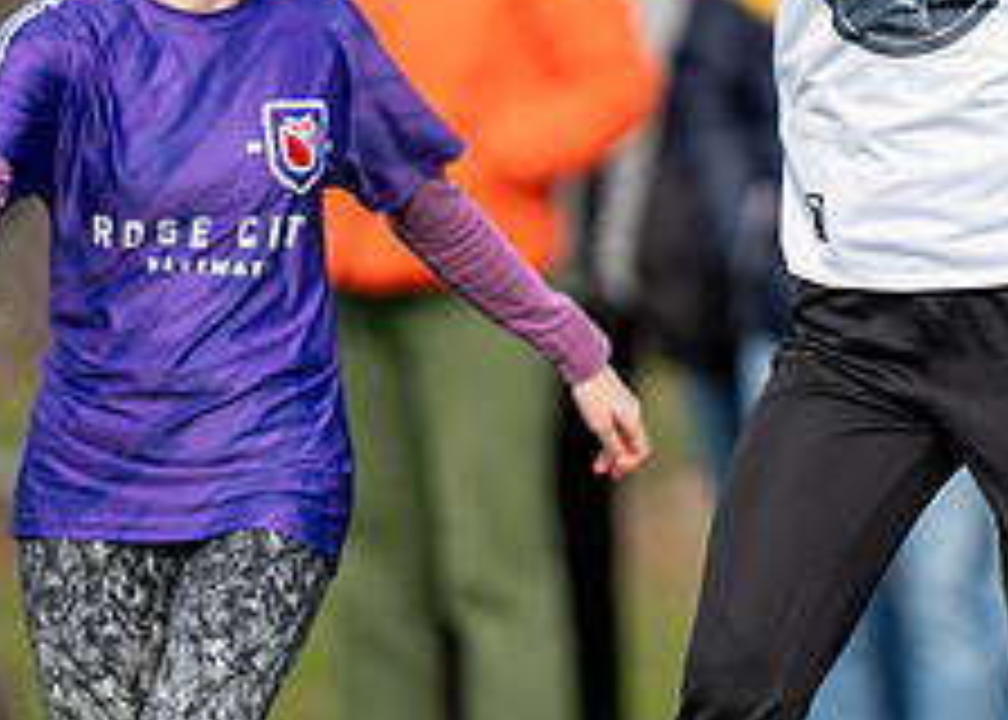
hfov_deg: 1.5
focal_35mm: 1331
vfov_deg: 1.1
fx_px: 38104
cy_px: 231
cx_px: 1256
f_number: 2.8
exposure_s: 1/2500
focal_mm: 400
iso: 250
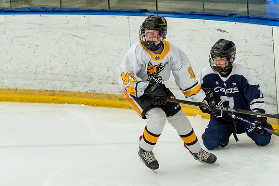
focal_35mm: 180
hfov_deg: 11.4
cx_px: 126
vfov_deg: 7.6
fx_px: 1393
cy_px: 95
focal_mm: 89
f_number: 3.5
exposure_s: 1/1600
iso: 800
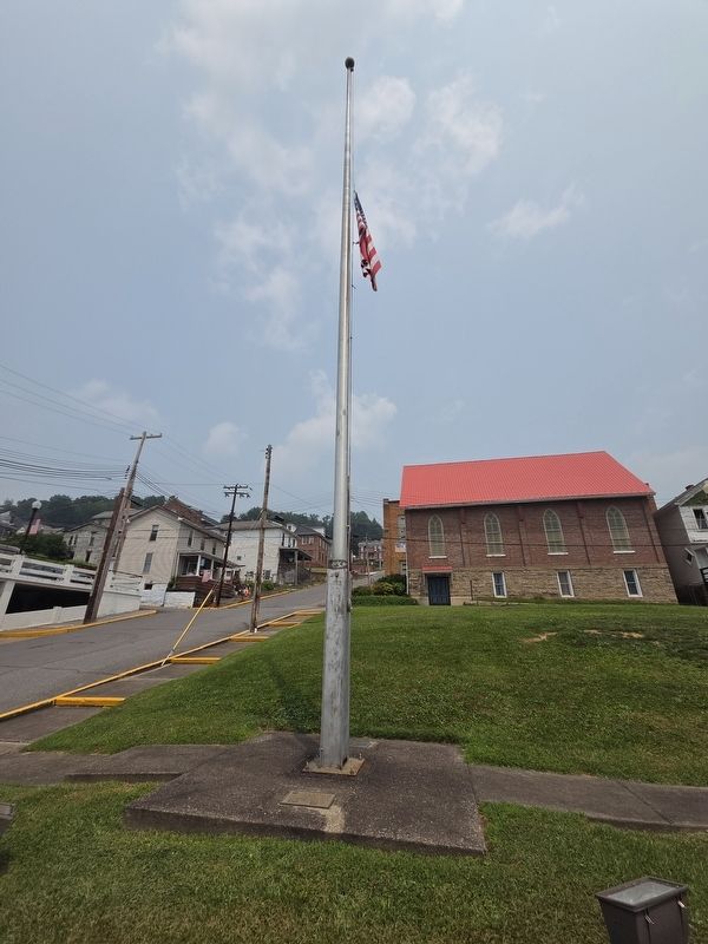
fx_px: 355
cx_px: 354
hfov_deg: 89.9
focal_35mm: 13
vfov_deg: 106.2
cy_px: 472
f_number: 2.2
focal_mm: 2.2
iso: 100
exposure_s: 1/7312
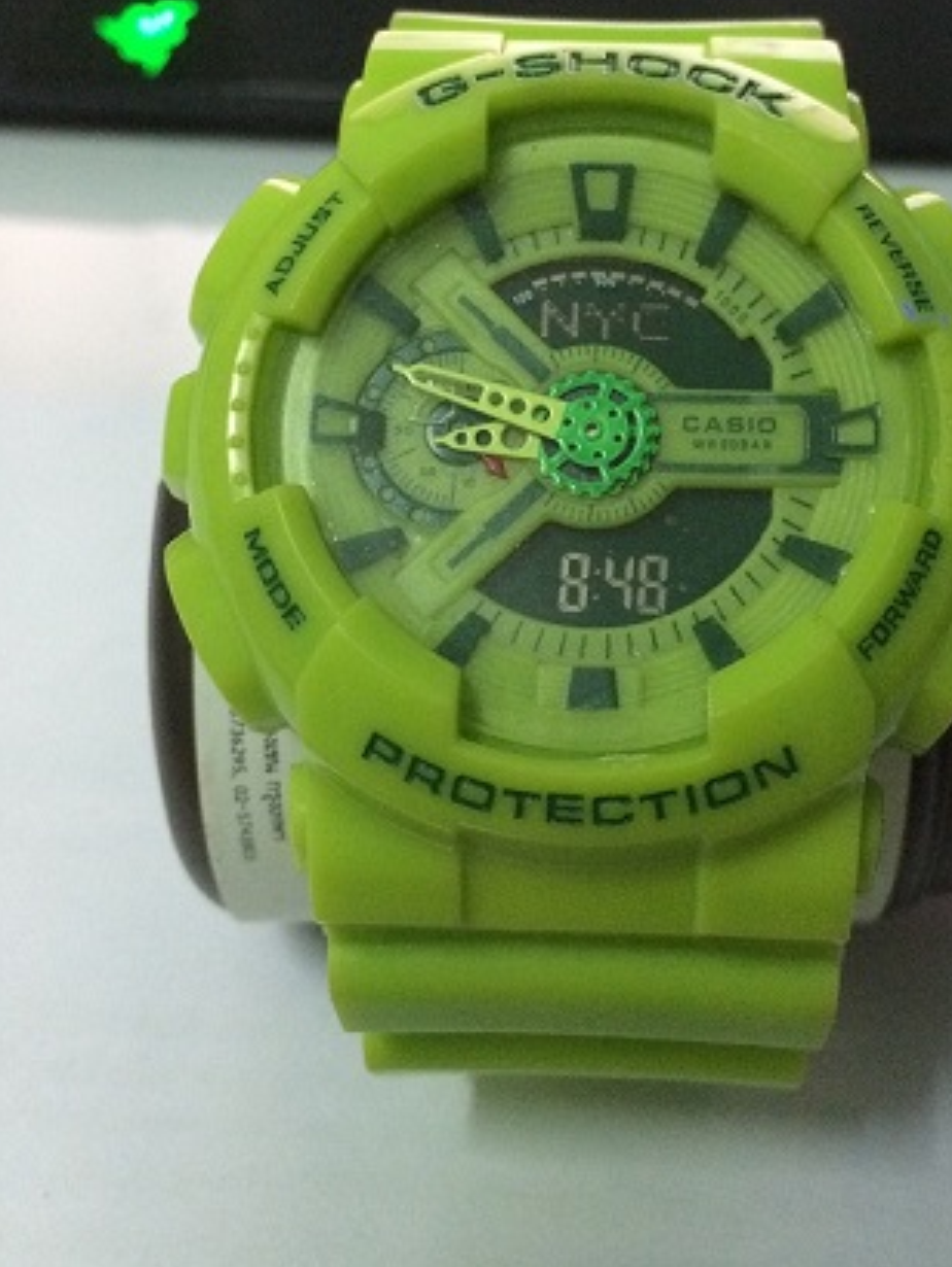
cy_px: 457
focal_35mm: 43
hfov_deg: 33.5
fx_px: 1575
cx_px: 564
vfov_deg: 43.4
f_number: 2.2
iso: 320
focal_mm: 4.12
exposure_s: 1/25
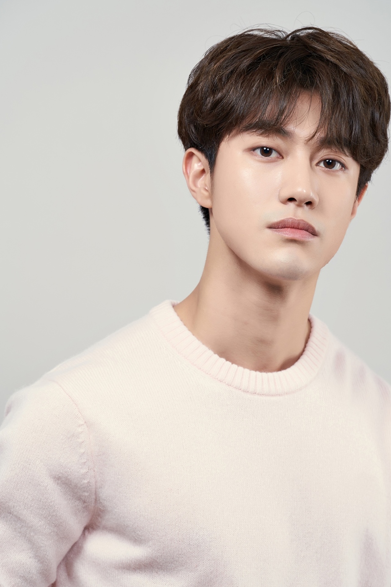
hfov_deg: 7.0
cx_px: 203
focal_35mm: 195
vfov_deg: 10.6
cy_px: 294
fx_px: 3178
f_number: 8
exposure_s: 1/125
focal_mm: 186
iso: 100
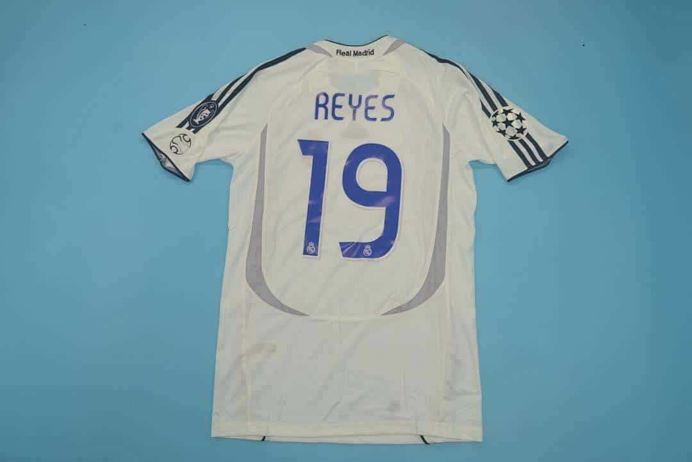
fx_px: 577
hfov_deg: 61.9
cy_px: 231
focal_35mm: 30
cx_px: 346
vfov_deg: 43.6
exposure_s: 1/60
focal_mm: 20
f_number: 8
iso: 200
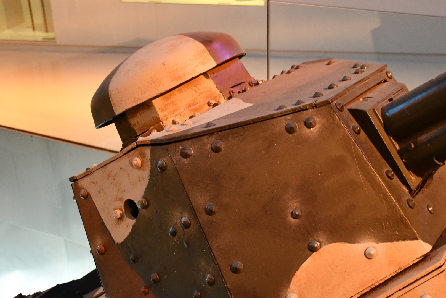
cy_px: 197
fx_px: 607
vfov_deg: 27.4
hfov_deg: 40.1
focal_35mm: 49
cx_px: 280
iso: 1600
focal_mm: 22
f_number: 3
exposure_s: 1/15
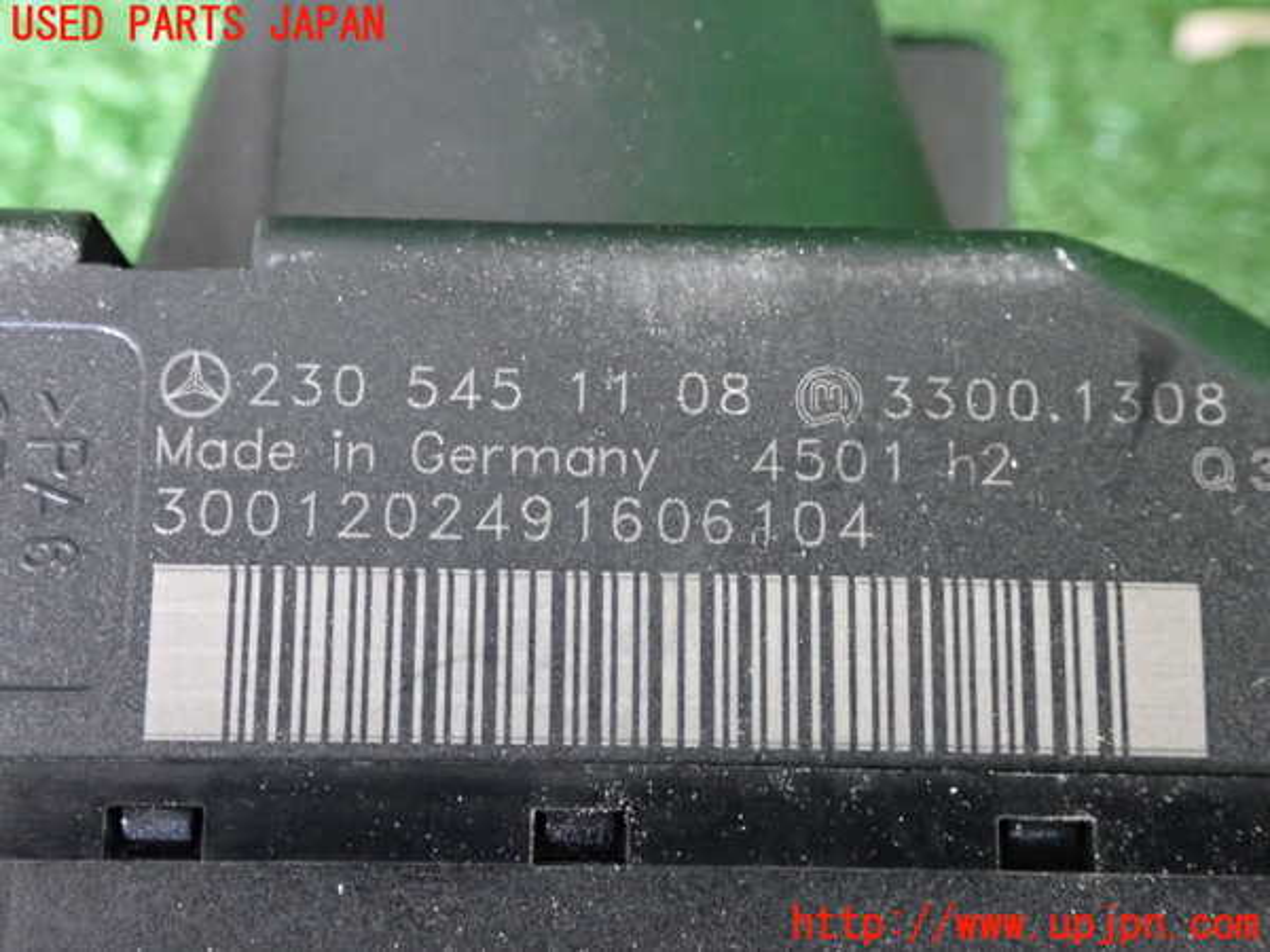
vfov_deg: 29.1
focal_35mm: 50
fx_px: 1834
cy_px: 476
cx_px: 635
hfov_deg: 38.2
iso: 3200
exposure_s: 1/80
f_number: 3.2
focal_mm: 9.01
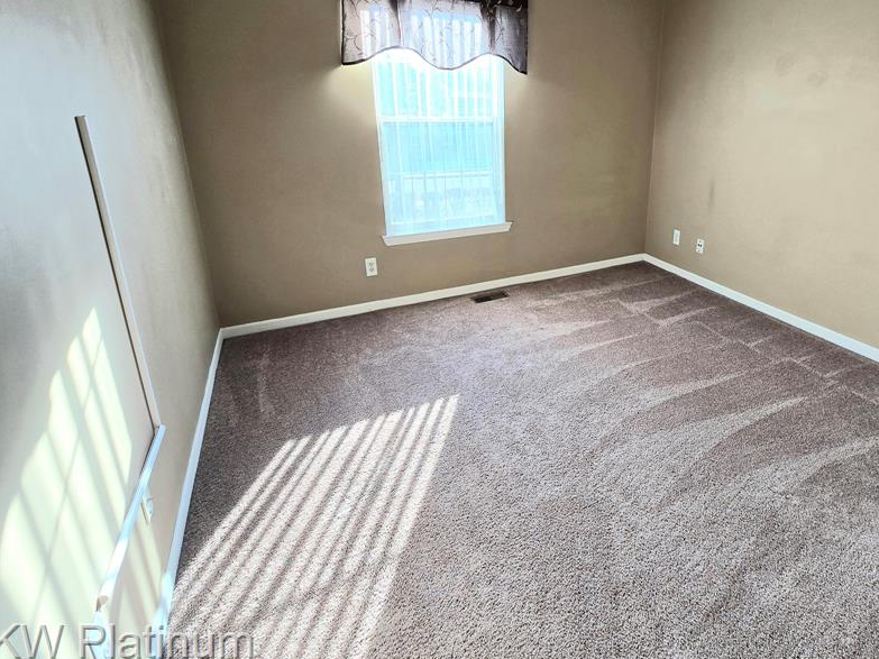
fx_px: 432
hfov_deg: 89.0
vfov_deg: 73.3
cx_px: 556
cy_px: 242
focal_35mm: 17
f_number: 2.2
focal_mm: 2.2
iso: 64
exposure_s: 1/60.2
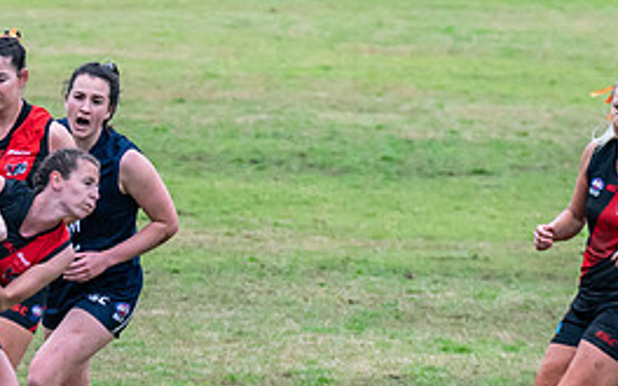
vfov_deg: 1.1
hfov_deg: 1.8
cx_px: 169
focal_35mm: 1177
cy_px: 415
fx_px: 19824
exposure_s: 1/1600
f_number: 7.1
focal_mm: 260
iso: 1250
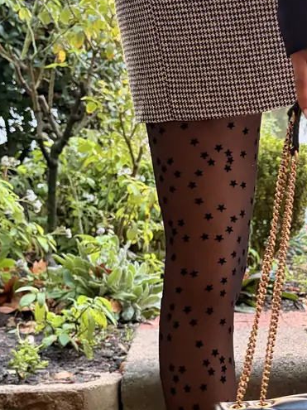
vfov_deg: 30.3
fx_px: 745
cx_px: 314
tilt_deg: -8.3
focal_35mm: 63
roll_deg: +0.1
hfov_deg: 22.3
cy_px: 299
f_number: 1.6
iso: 500
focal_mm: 5.96
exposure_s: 1/44
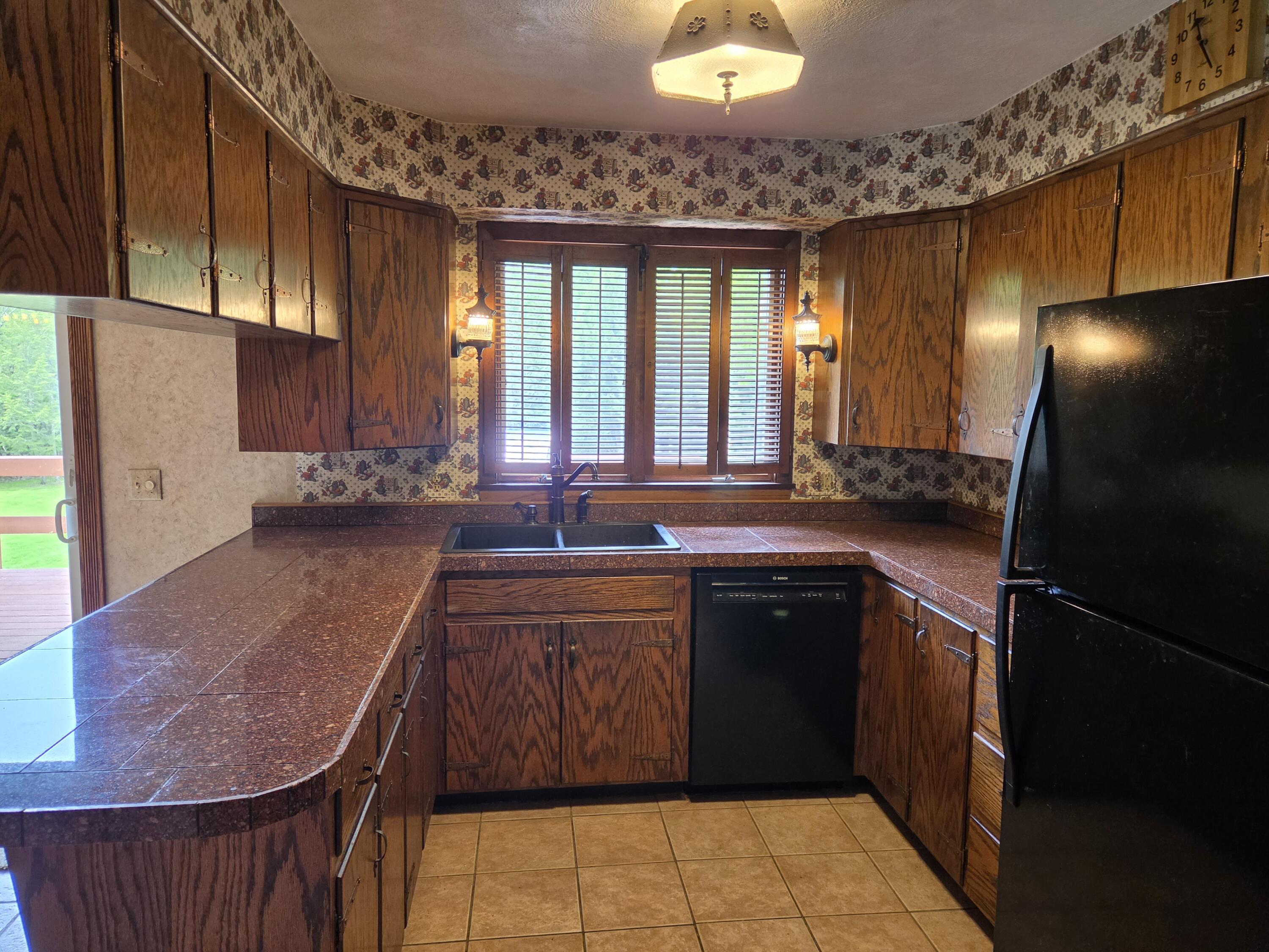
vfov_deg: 58.9
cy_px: 476
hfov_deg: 73.9
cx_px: 634
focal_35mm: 23
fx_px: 843
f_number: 1.8
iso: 320
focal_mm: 5.4
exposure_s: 1/120
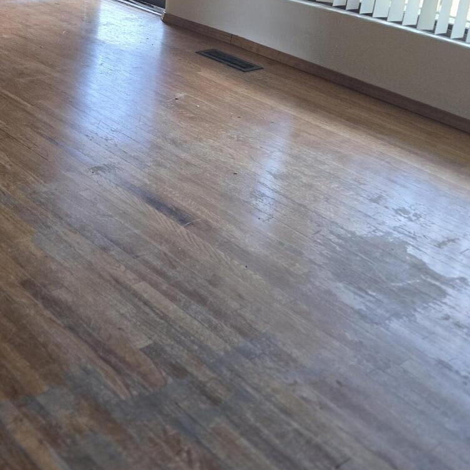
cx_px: 39
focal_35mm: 54
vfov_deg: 30.0
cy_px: 29
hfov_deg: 30.1
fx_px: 830
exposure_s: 1/120
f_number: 1.8
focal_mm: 5.4
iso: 160
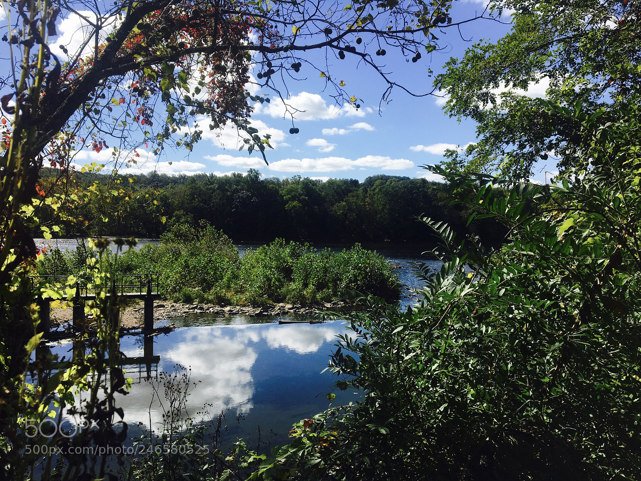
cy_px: 240
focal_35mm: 29
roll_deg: -0.9
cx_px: 320
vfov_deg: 48.2
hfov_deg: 61.7
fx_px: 537
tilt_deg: -0.7
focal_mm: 4.15
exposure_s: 1/2137
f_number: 2.2
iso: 25
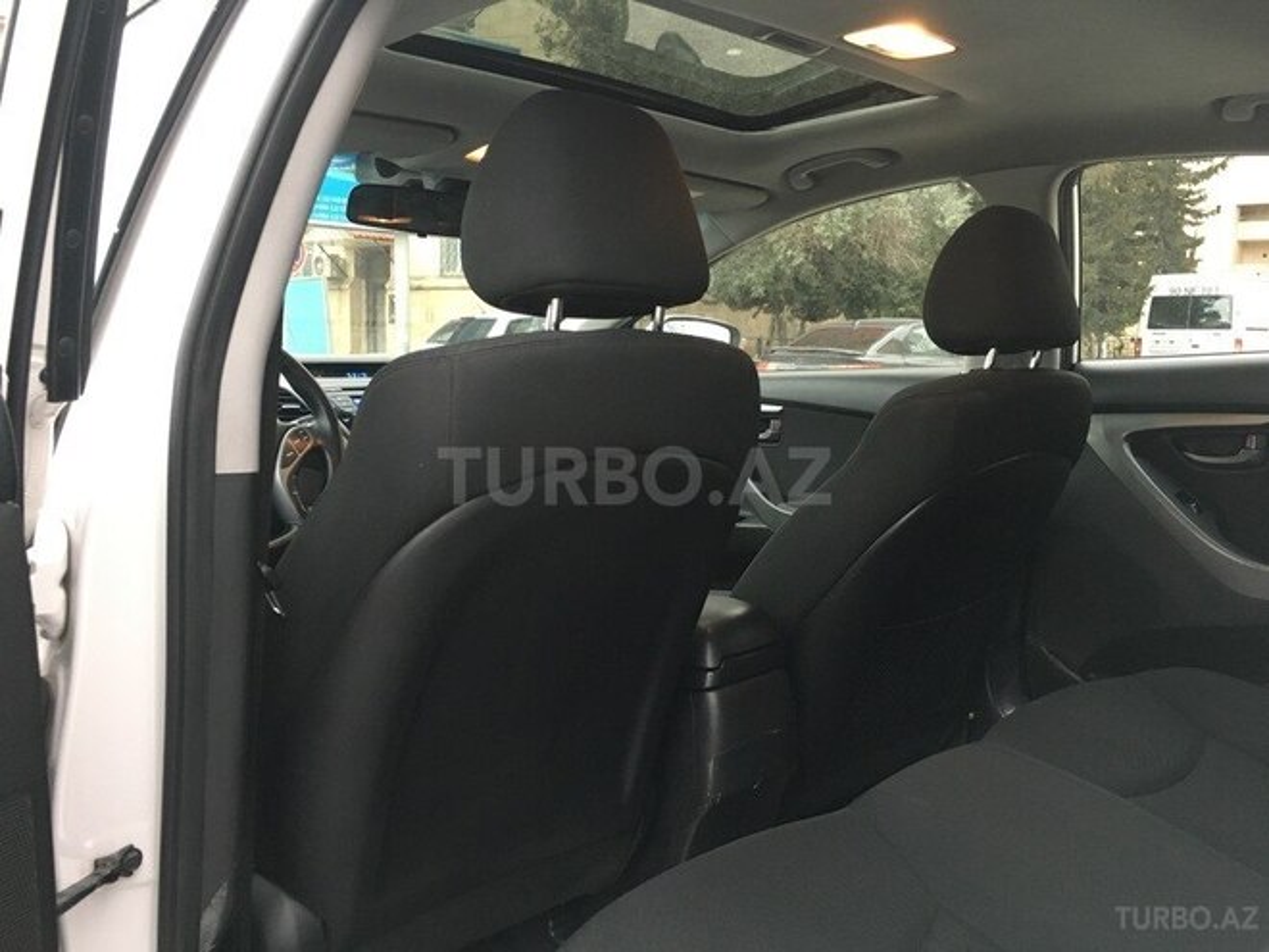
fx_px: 1063
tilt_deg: -6.6
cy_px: 476
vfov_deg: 48.2
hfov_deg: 61.7
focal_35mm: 29
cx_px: 634
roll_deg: -1.1
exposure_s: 1/33
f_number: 2.2
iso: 200
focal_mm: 4.15
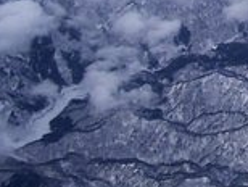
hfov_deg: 16.2
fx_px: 832
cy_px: -60
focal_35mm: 116
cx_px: 306
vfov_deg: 12.4
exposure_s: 1/800
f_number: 4.3
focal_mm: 5.8
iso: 80
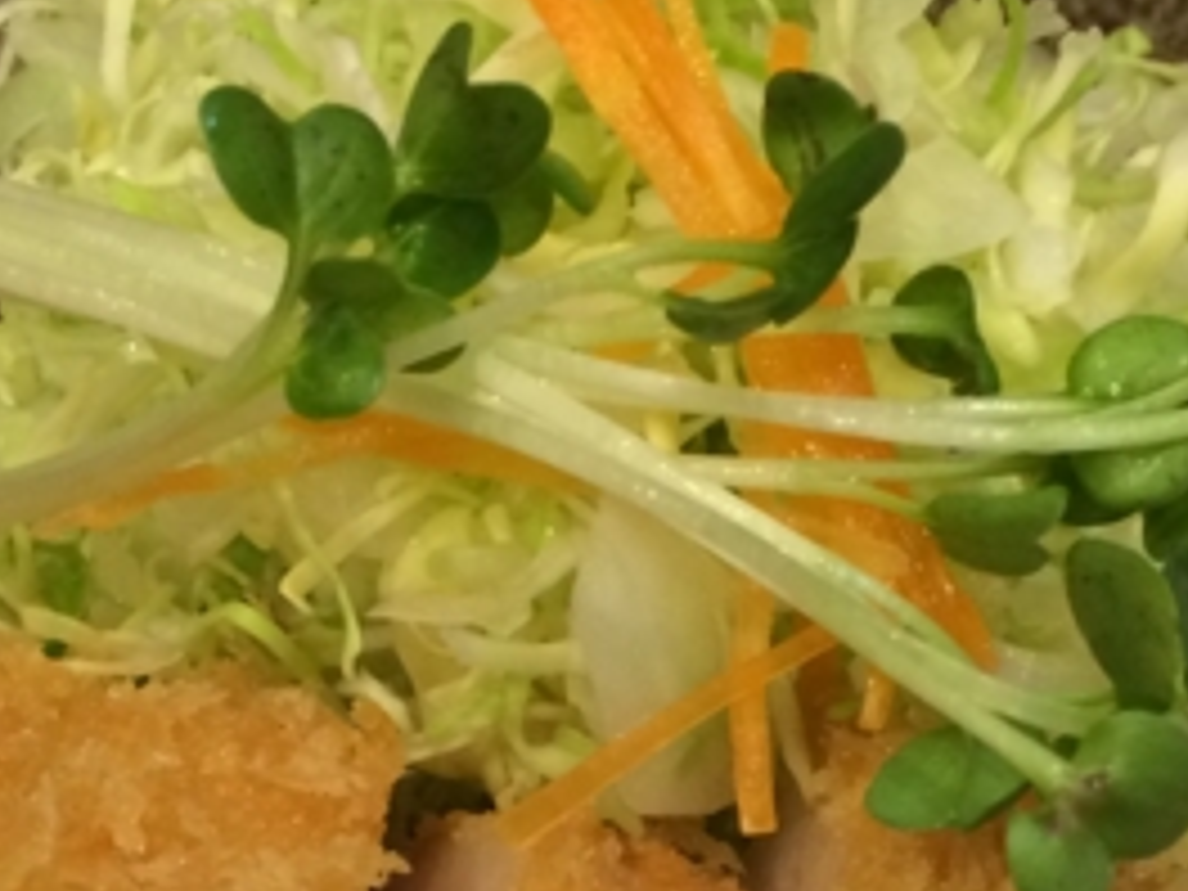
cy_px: 1116
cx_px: 756
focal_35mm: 91
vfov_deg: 15.5
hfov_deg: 21.5
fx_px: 3123
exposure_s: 1/33
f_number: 2.2
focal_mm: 4.12
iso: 160
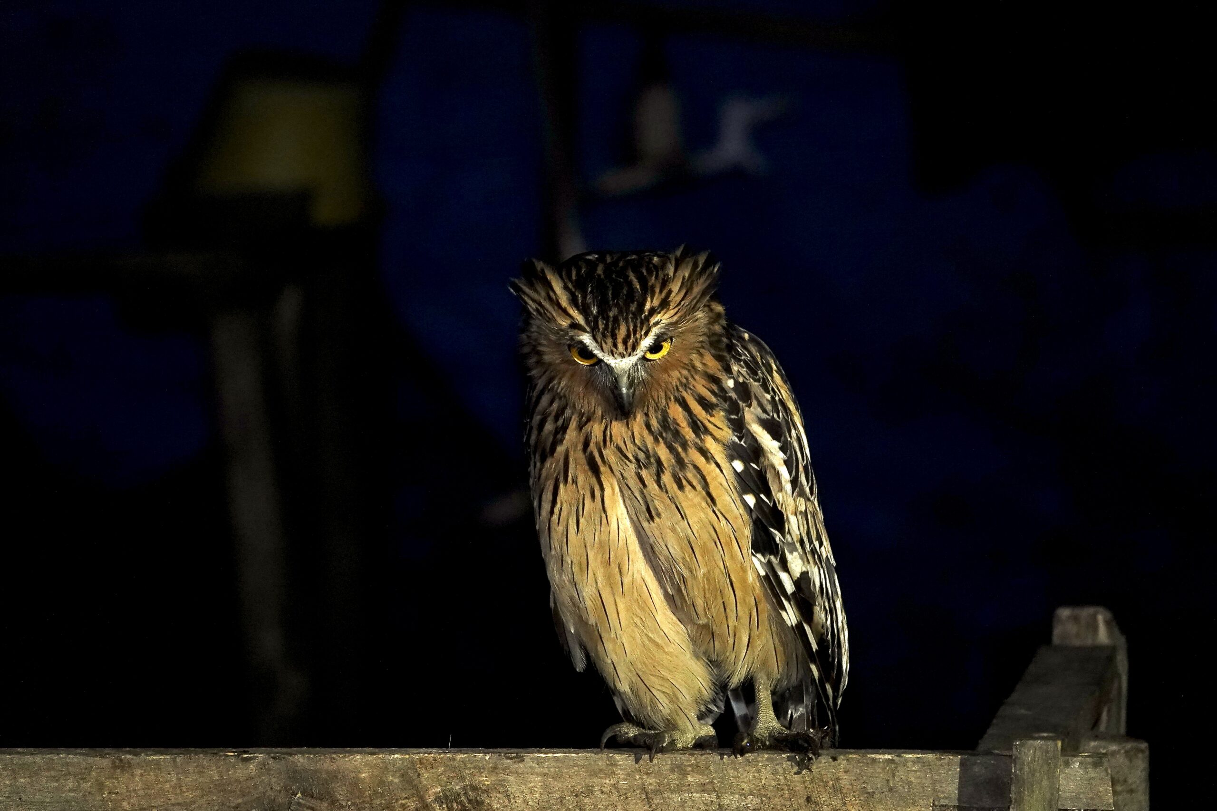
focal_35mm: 380
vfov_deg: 3.6
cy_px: 406
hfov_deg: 5.4
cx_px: 608
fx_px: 12844
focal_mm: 139.53
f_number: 4
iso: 800
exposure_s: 1/250
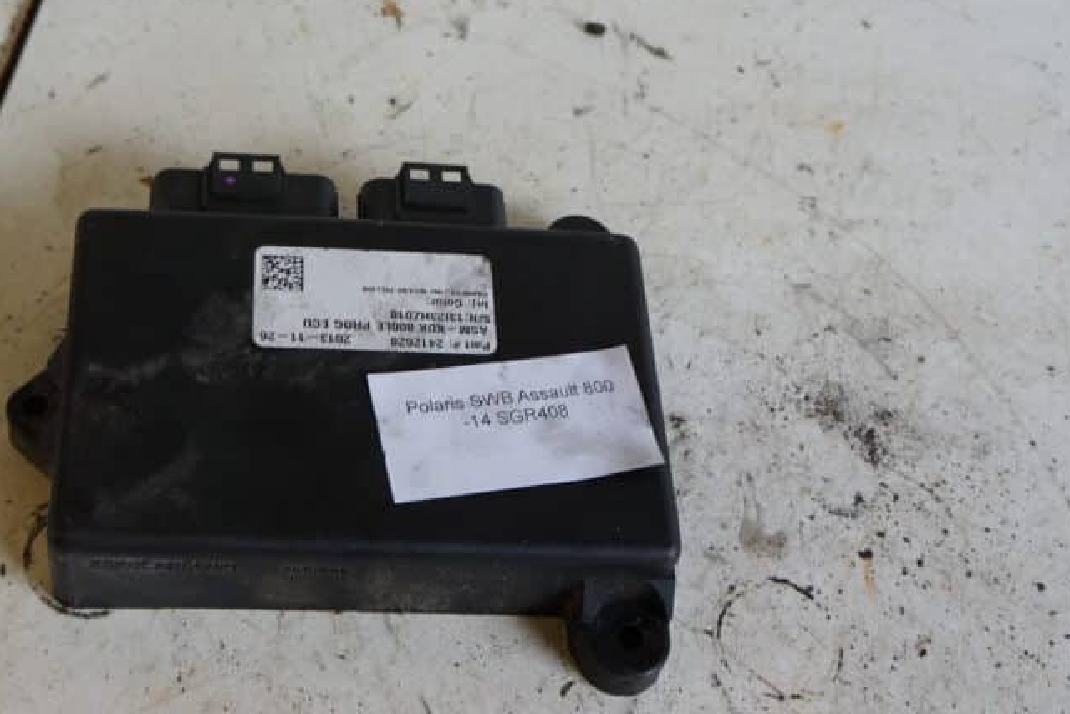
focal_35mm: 48
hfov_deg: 41.0
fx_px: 1427
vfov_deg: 28.1
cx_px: 450
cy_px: 349
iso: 320
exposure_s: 1/60
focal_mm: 20
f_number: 4
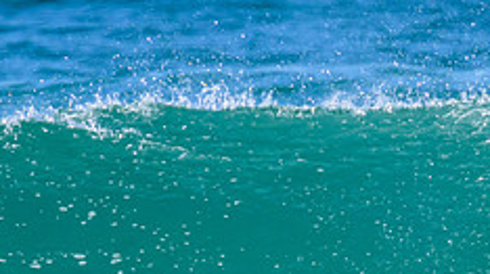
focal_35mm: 2836
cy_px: 210
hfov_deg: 0.8
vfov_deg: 0.4
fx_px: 36806
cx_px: 423
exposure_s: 1/2000
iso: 1250
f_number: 11
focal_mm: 800
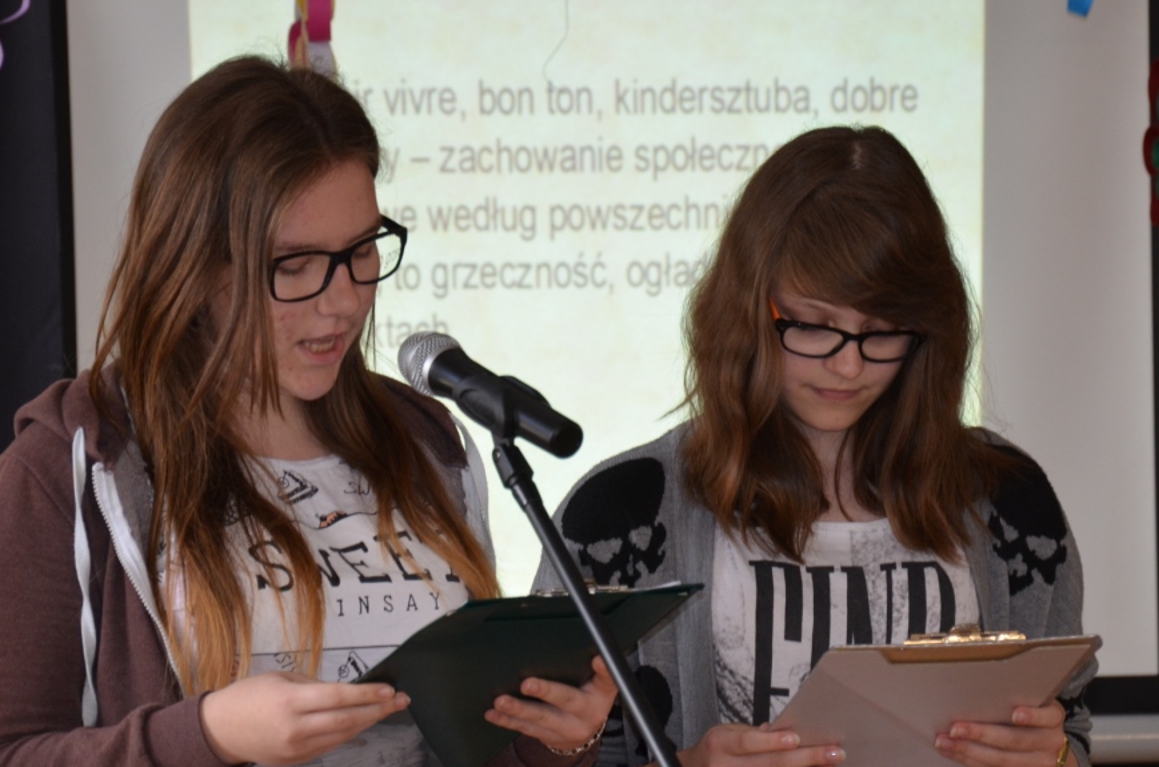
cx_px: 595
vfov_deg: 7.4
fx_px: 5961
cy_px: 349
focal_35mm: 186
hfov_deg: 11.1
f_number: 5.6
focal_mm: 105
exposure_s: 1/60
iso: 800
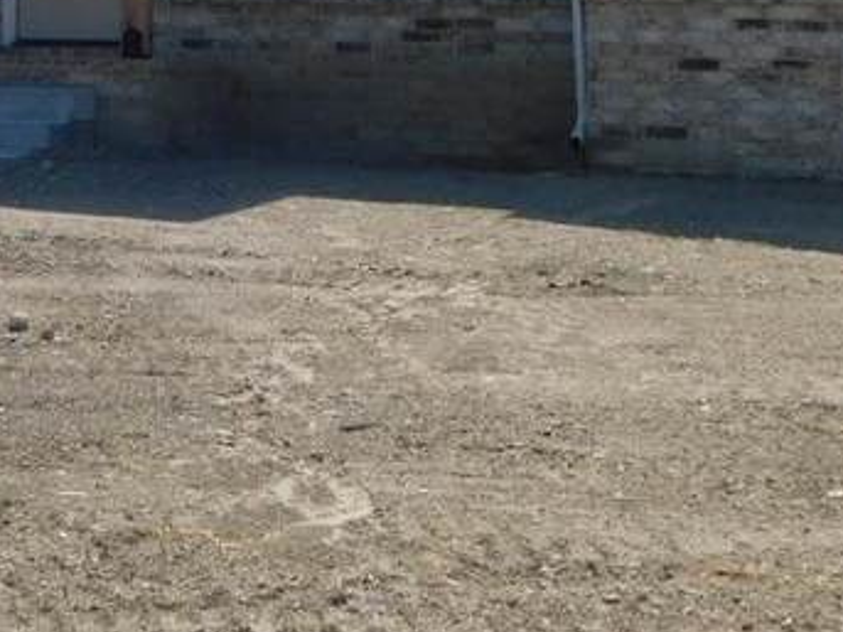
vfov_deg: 12.8
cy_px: -194
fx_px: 2727
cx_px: -221
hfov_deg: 16.7
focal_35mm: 112
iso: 125
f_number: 3.2
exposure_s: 1/1500
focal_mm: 5.3
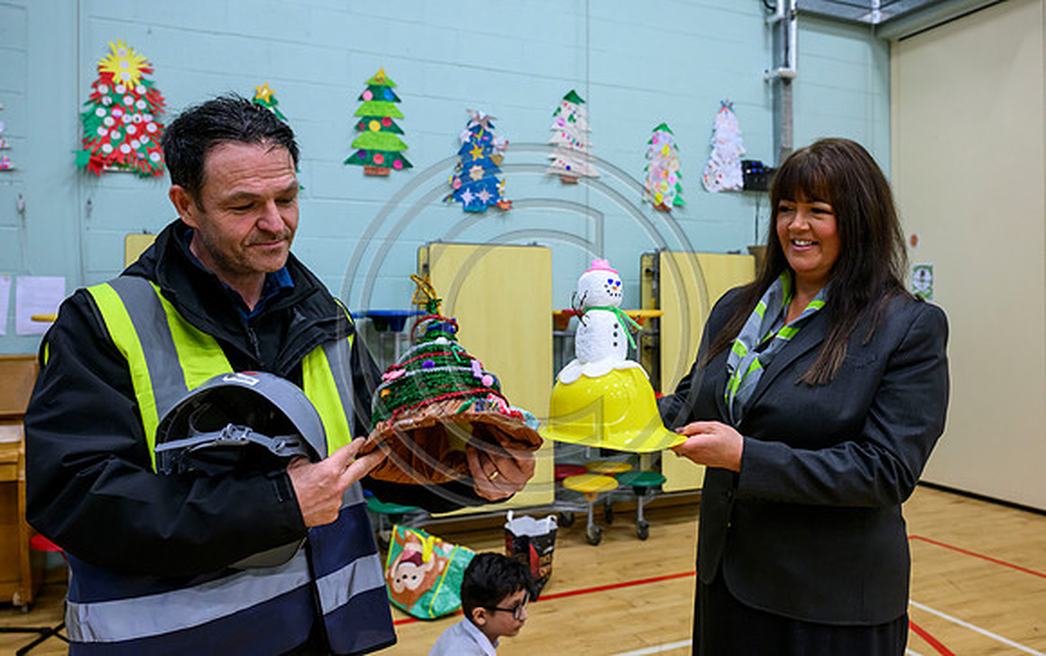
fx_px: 800
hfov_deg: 66.3
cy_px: 287
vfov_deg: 44.5
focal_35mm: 28
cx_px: 554
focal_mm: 26
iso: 3200
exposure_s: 1/160
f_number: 4.5
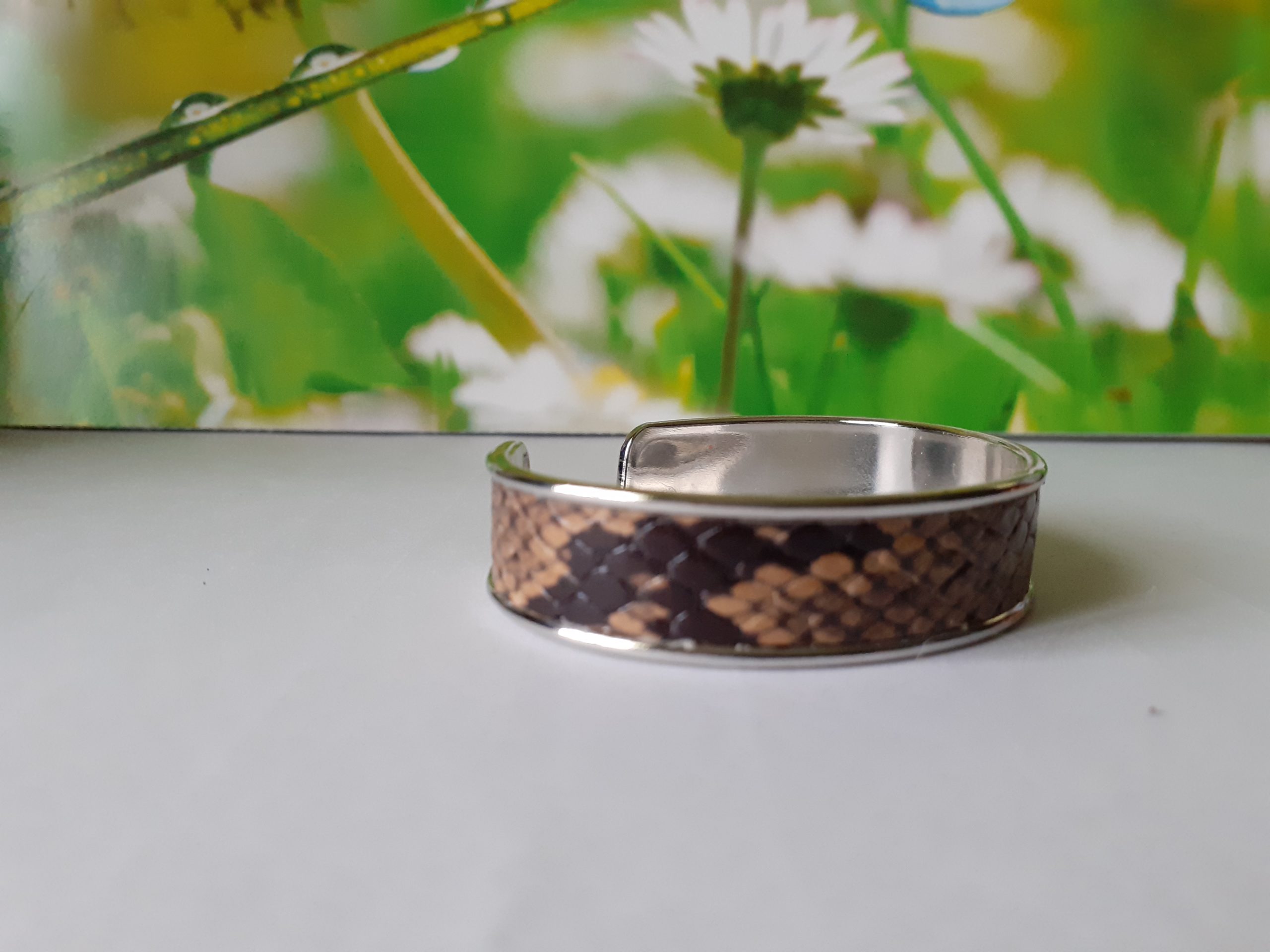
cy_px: 476
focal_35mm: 27
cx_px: 635
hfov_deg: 65.3
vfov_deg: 51.4
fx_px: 991
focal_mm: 3.6
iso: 320
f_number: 1.9
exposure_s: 1/25
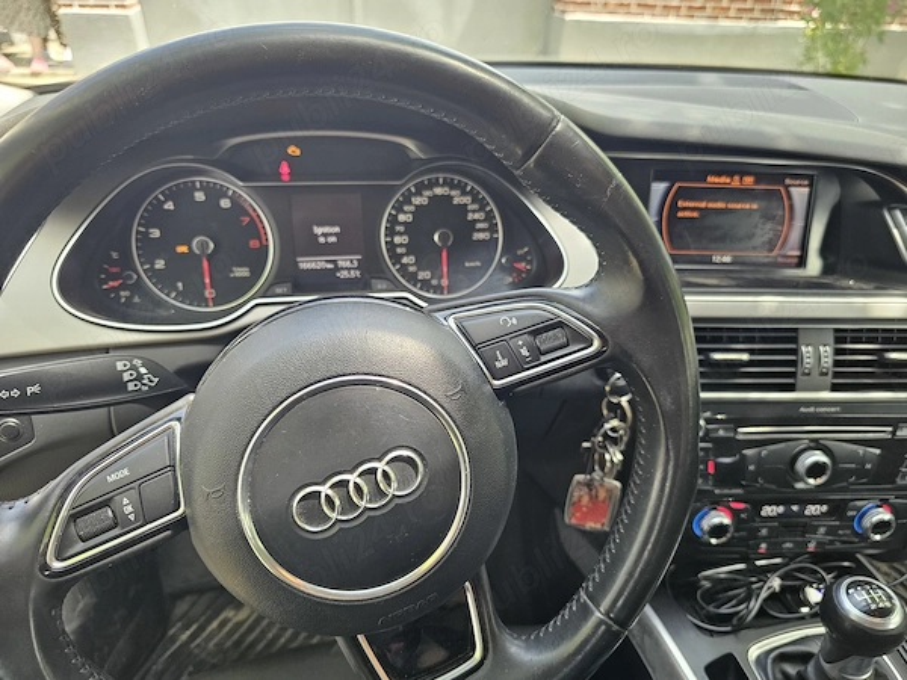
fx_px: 603
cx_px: 454
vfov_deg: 58.9
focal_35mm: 23
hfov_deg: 73.9
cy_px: 340
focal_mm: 6.3
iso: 160
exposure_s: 1/180
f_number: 1.7
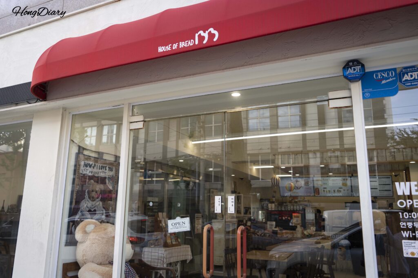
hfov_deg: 65.5
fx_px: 325
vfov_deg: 46.4
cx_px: 209
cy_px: 139
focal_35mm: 28
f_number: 4
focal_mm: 28
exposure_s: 1/160
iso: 200
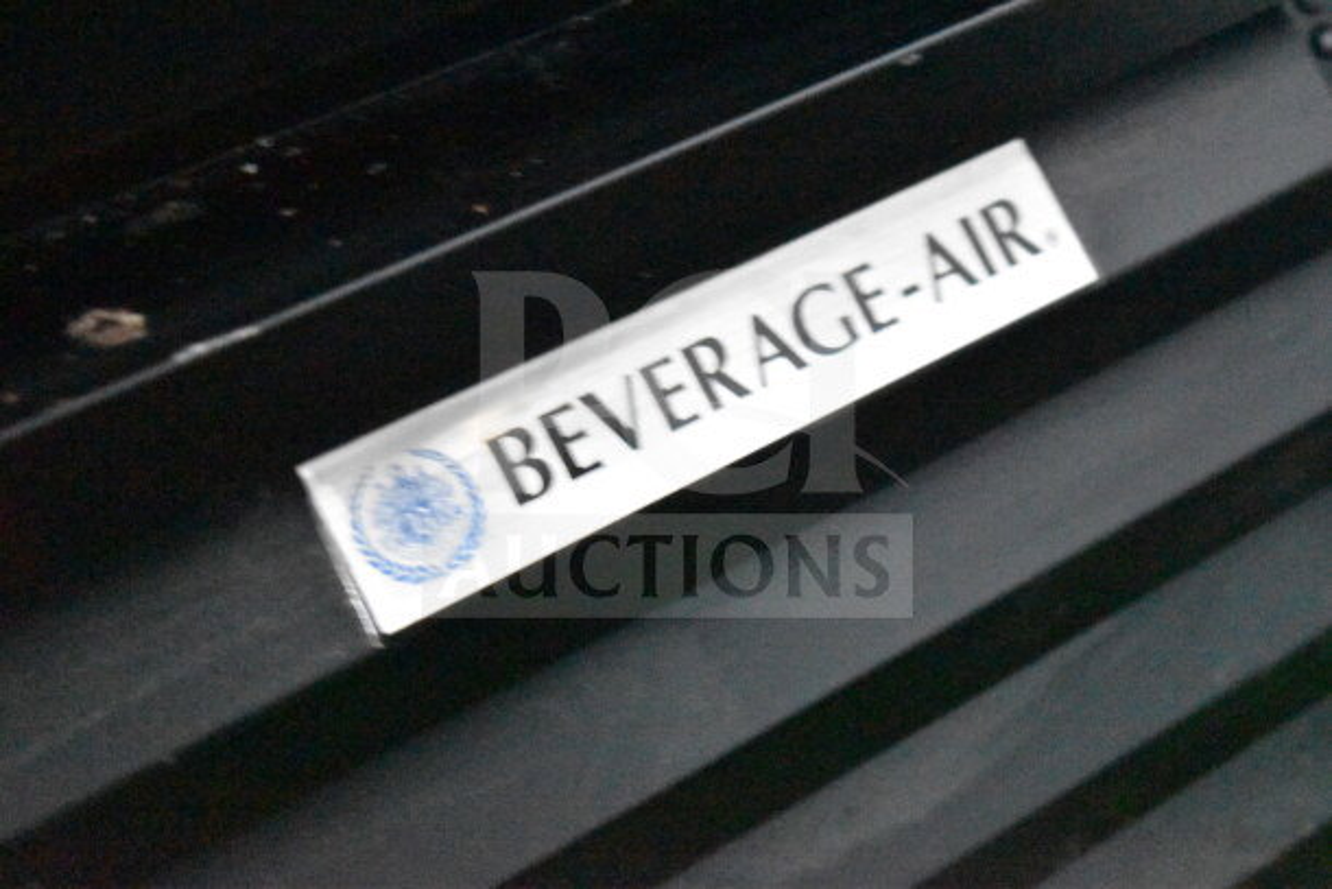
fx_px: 3053
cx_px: 666
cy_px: 444
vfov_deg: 16.6
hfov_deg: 24.6
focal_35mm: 82
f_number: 5.6
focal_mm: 55
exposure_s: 1/8
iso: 25600
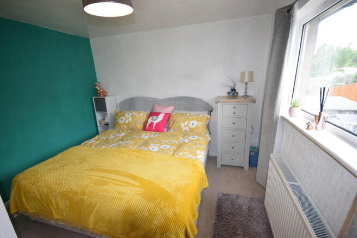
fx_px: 149
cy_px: 119
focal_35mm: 15
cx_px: 178
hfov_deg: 100.4
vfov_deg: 77.4
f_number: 5.6
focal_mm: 10
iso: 800
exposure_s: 1/125
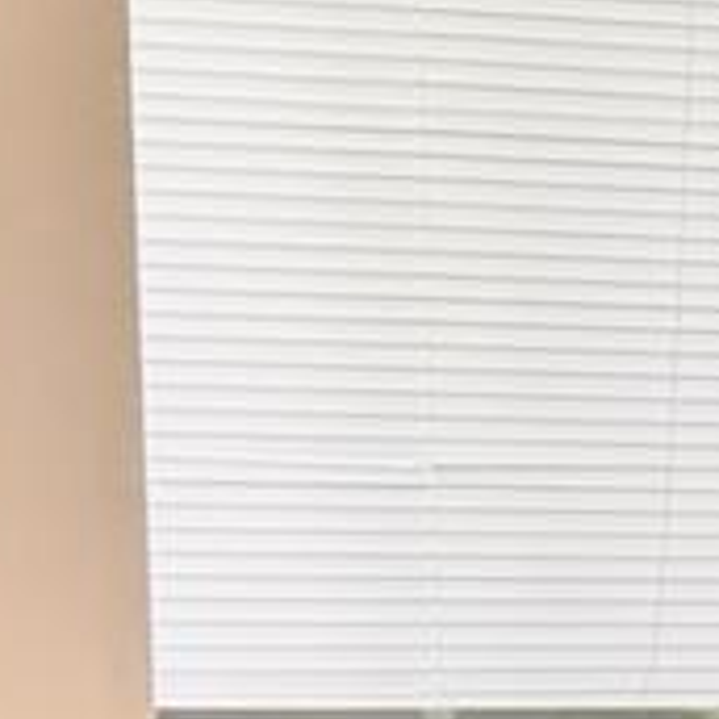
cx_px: 1492
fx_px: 3478
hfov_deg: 10.7
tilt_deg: -10.1
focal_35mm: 148
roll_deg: -1.4
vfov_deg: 11.6
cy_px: 865
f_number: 1.78
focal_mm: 6.76
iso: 640
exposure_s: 1/60
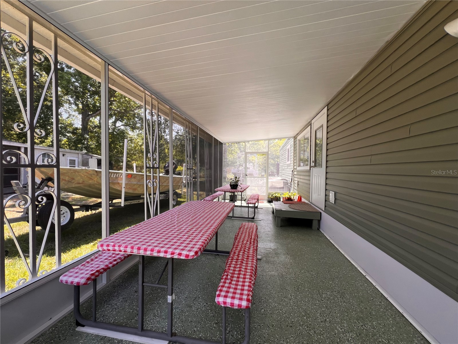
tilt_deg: -0.3
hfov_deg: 106.2
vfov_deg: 89.9
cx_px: 229
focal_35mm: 13
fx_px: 172
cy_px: 172
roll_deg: +0.4
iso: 32
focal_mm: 1.57
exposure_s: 1/155
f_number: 1.8
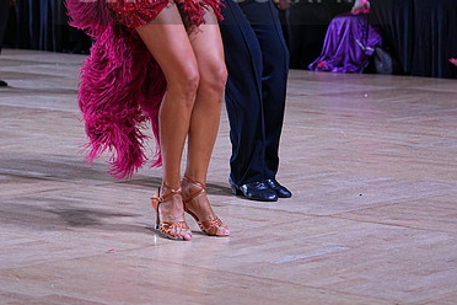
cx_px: 223
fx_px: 1625
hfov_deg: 16.0
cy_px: -16
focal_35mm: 128
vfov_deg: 10.6
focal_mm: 82
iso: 1250
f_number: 4
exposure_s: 1/500
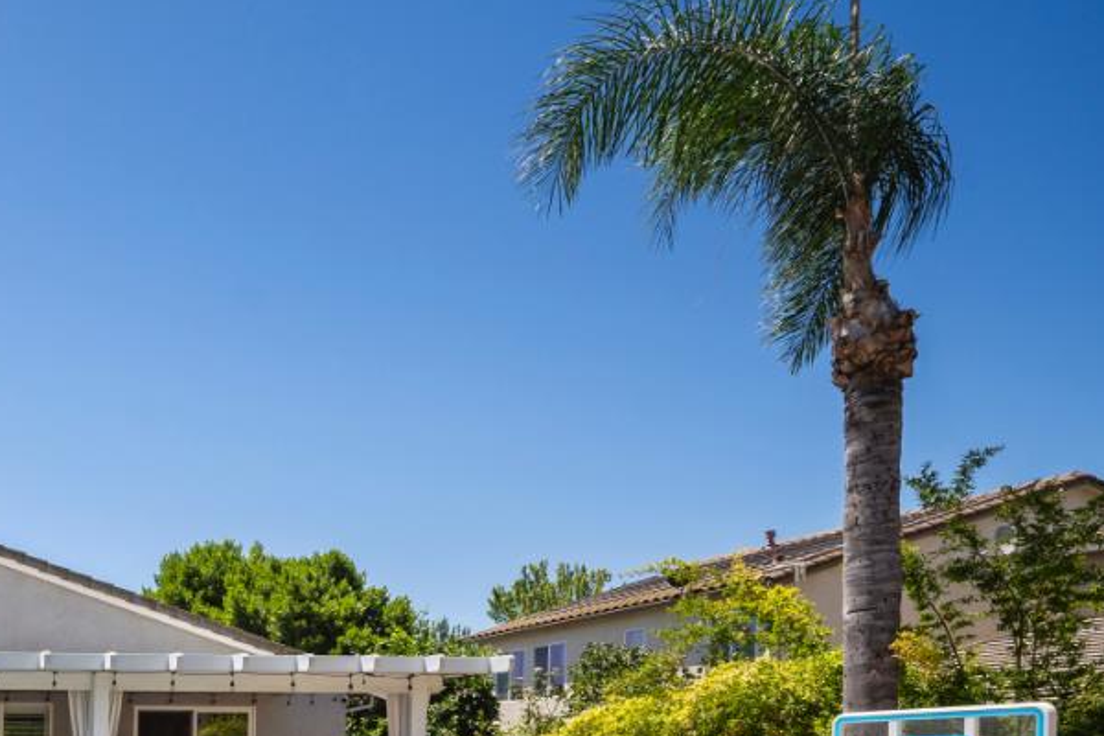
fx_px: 920
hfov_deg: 43.6
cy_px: 797
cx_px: -173
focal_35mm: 30
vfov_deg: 37.1
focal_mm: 12
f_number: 8
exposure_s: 1/640
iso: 400
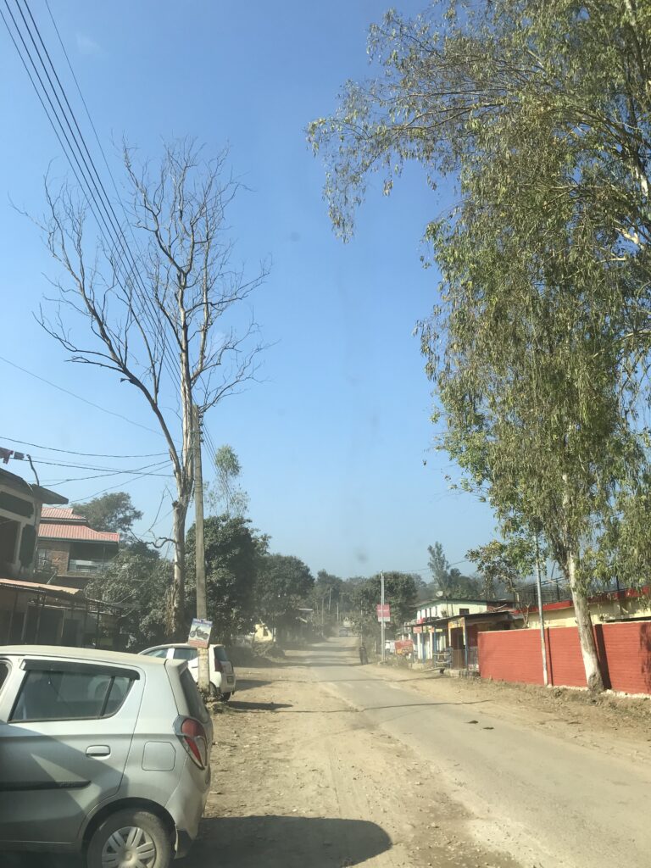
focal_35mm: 28
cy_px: 434
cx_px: 326
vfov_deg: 63.4
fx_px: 702
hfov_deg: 49.7
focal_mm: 3.99
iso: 20
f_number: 1.8
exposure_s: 1/1742
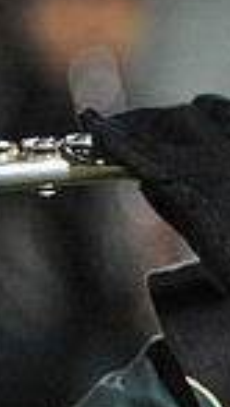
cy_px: 91
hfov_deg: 0.5
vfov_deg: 0.9
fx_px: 26714
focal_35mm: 2471
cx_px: 648
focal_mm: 600
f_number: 6.3
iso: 6400
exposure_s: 1/160
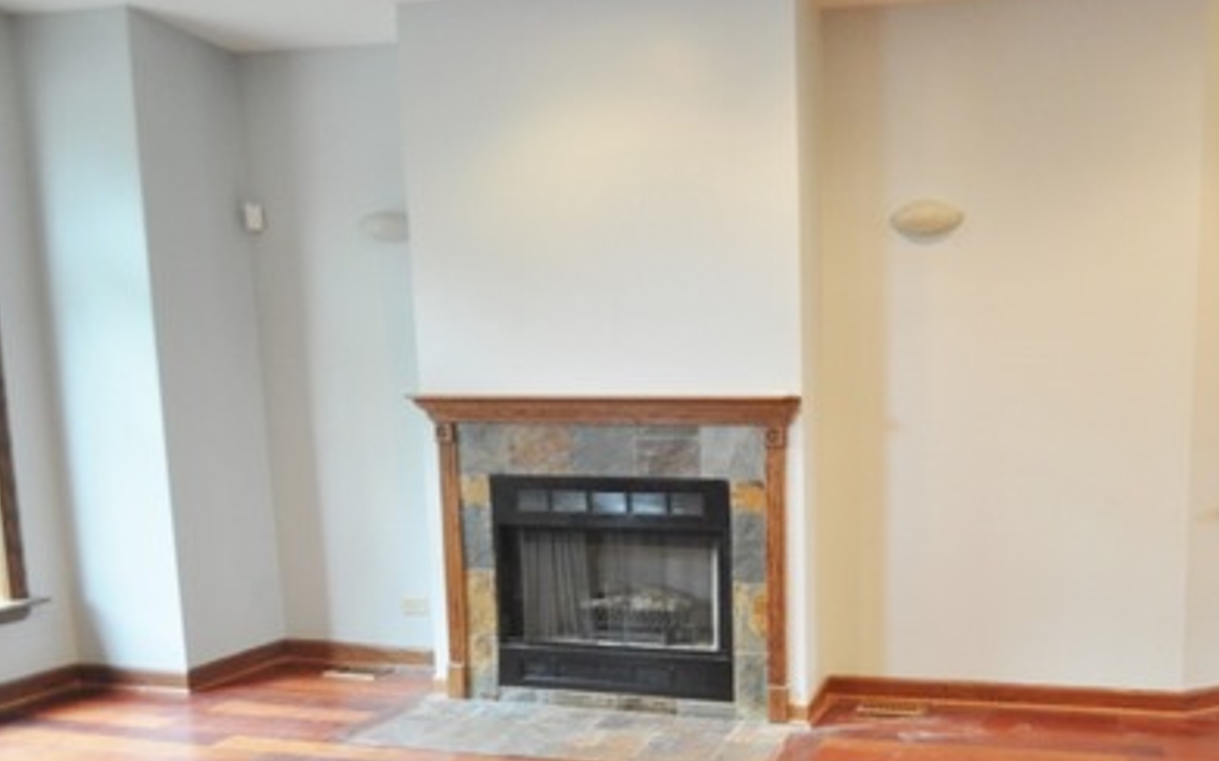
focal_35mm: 25
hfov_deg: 68.4
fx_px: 830
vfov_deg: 48.7
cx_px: 898
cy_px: 485
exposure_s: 1/40
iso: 800
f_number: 3.5
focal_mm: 10
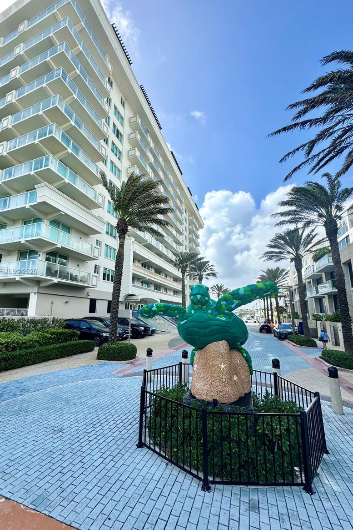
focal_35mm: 15
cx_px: 157
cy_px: 272
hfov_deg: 77.1
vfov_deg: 100.4
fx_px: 221
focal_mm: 2.22
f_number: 2.2
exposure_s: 1/356
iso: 40
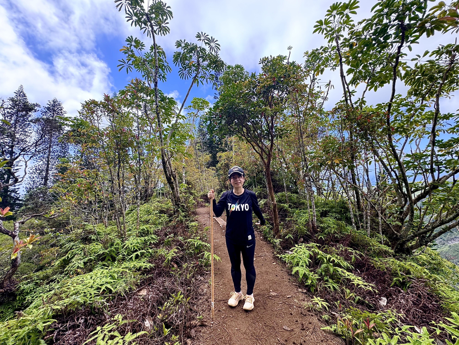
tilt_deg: +1.5
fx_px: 186
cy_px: 172
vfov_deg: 85.7
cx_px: 230
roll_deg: +3.0
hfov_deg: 102.1
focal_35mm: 14
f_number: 2.2
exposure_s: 1/277
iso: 40
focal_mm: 2.22
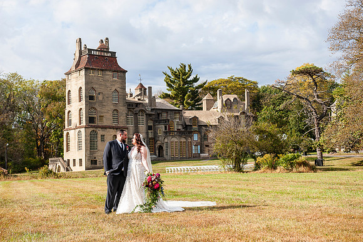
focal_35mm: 55
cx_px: 182
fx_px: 554
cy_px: 121
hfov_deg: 36.3
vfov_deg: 24.6
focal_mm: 55
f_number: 5.6
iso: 200
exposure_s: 1/640
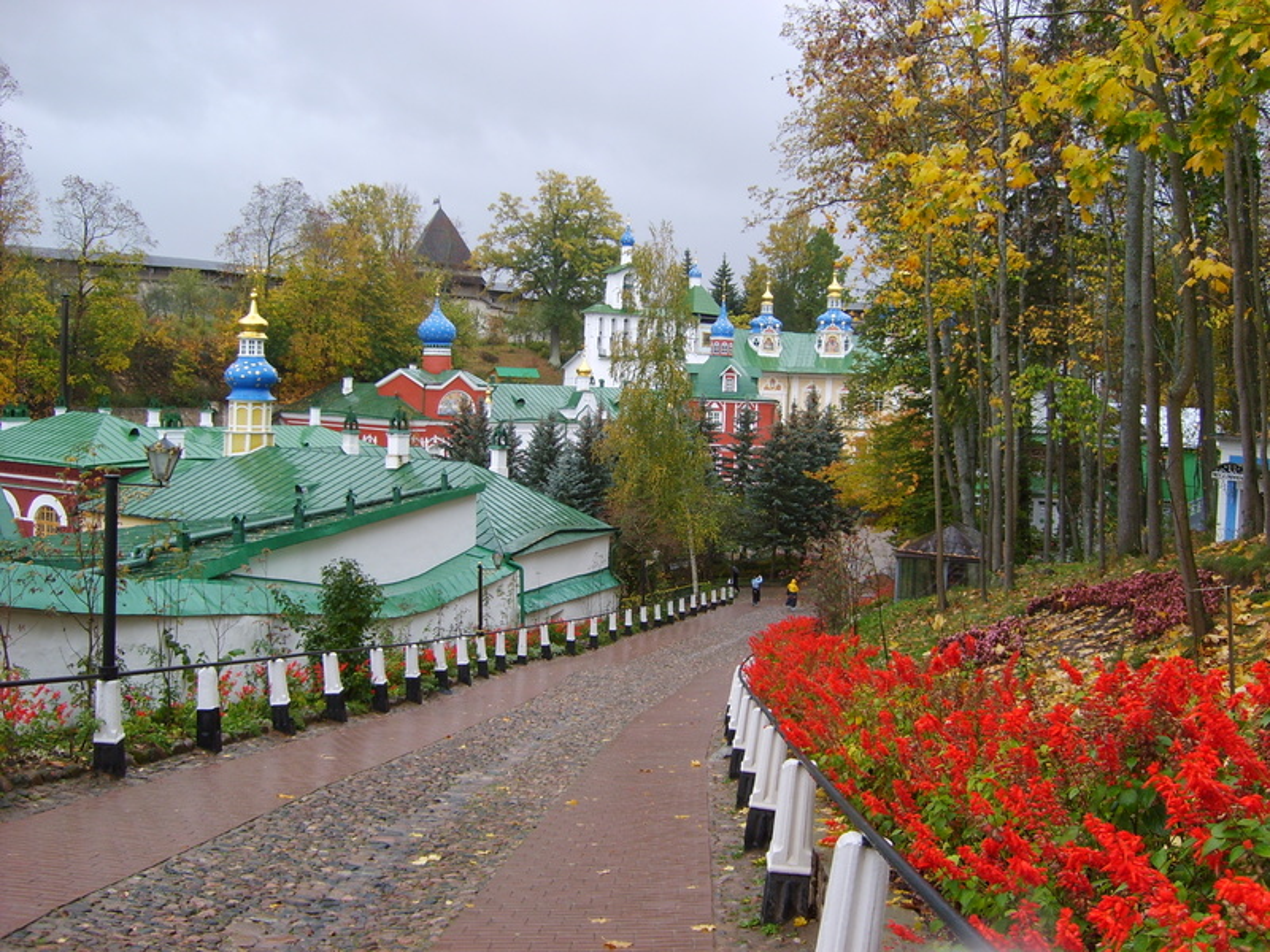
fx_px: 1284
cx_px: 635
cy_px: 476
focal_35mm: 35
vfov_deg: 40.7
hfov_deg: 52.6
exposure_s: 1/180
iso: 50
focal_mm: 5.8
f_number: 2.8
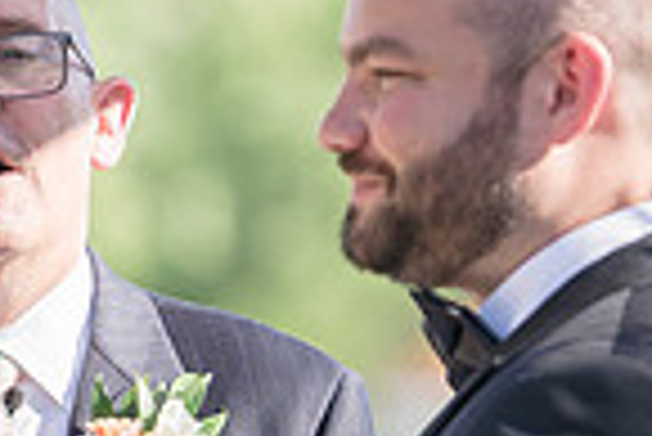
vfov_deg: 1.6
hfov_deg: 2.4
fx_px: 15863
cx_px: 21
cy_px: 367
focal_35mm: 875
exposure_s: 1/500
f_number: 4
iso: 100
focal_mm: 200
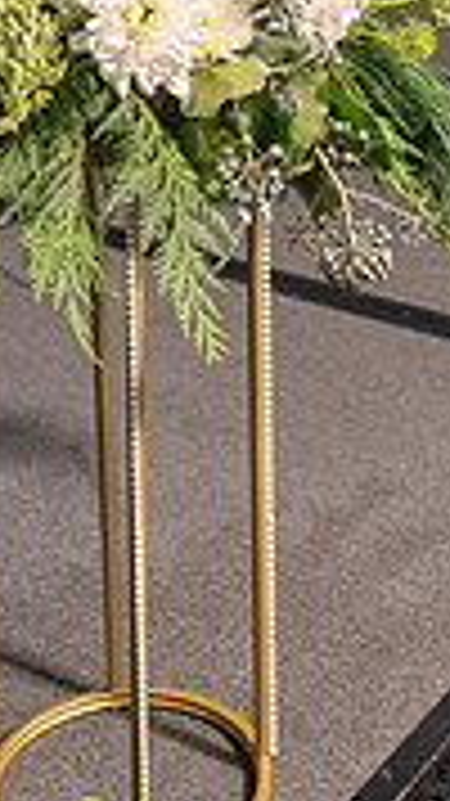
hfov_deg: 16.3
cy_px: -50
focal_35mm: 74
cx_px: 292
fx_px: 1571
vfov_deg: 26.6
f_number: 4
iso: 3200
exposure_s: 1/200
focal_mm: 28
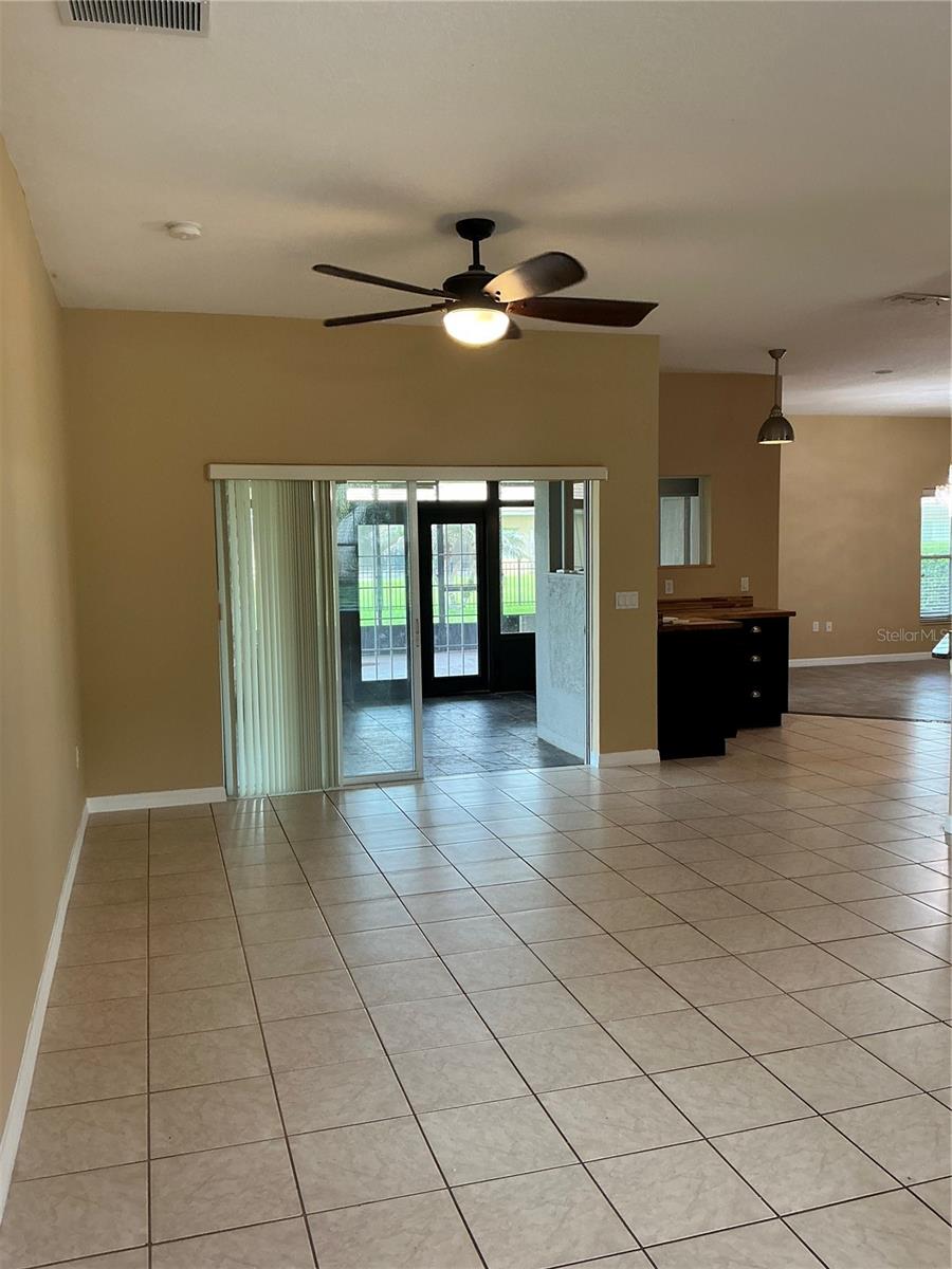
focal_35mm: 28
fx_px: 1027
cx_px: 476
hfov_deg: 49.7
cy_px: 634
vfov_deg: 63.4
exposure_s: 1/60
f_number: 1.8
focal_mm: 3
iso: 80
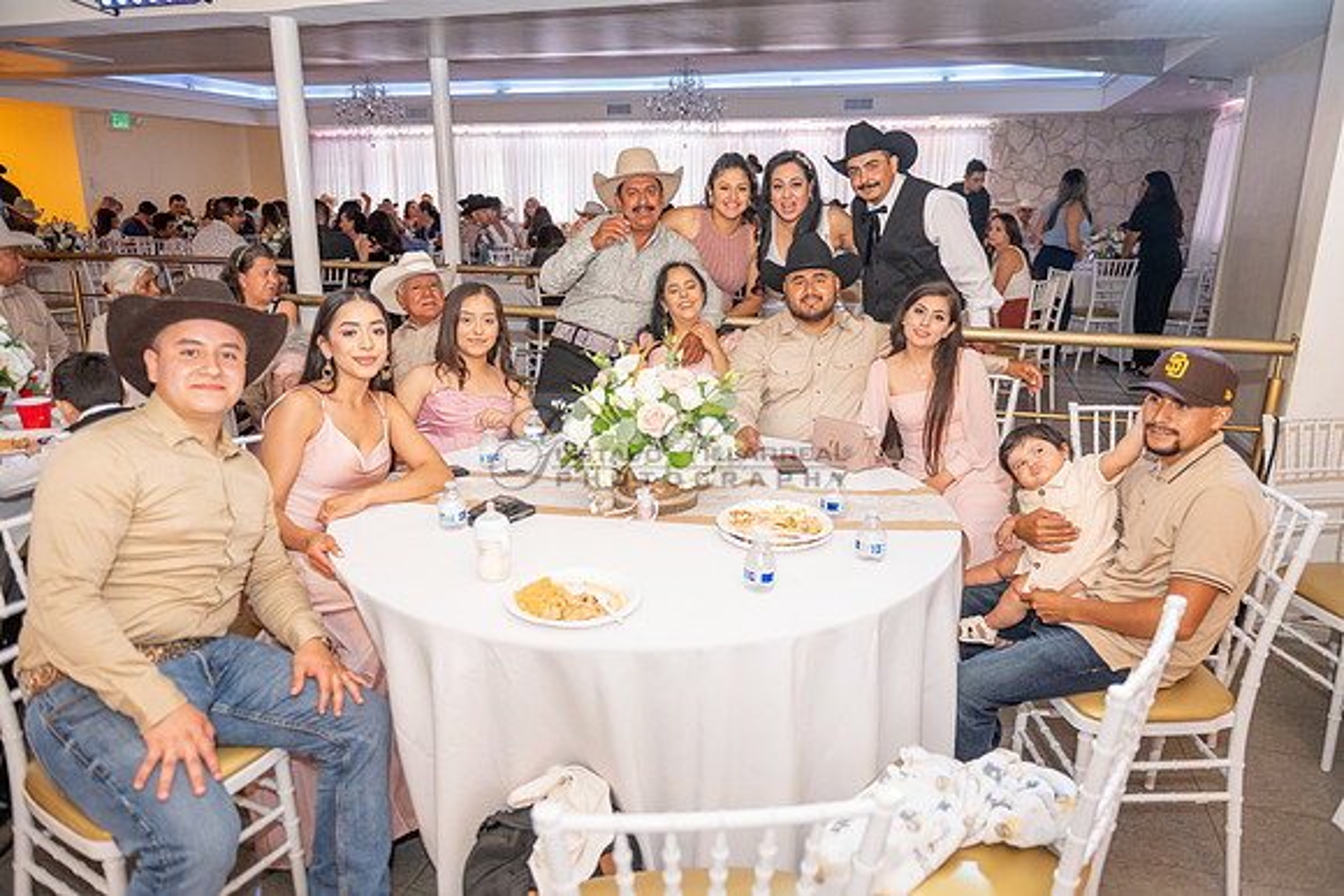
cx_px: 672
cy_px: 448
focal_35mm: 24
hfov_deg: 73.7
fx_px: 896
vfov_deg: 53.2
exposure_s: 1/160
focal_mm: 24
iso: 800
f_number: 3.2
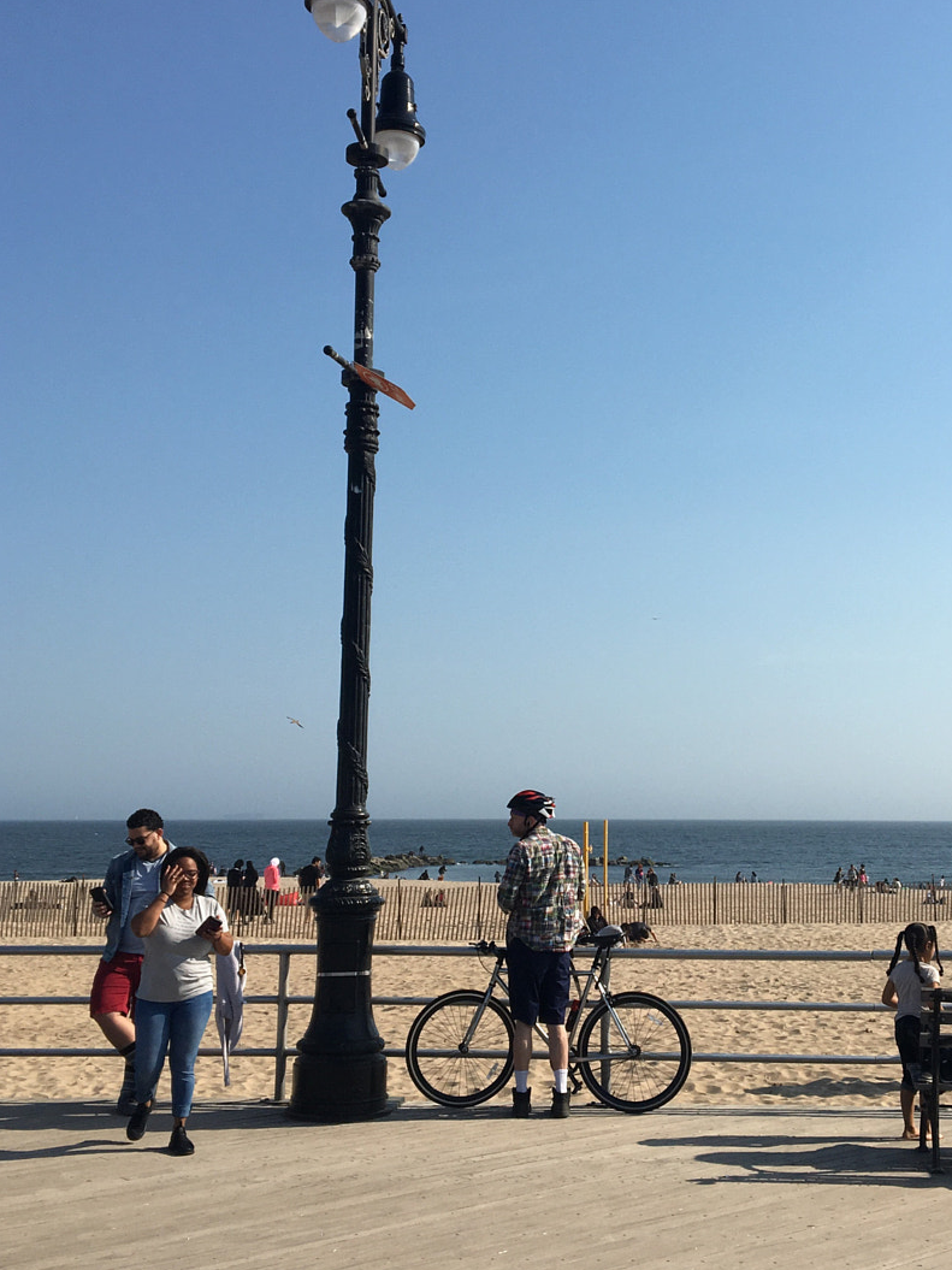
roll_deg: -0.2
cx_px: 643
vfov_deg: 42.9
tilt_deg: +8.1
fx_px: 1614
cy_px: 610
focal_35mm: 44
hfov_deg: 32.6
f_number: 2.2
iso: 25
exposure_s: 1/2481
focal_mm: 4.15
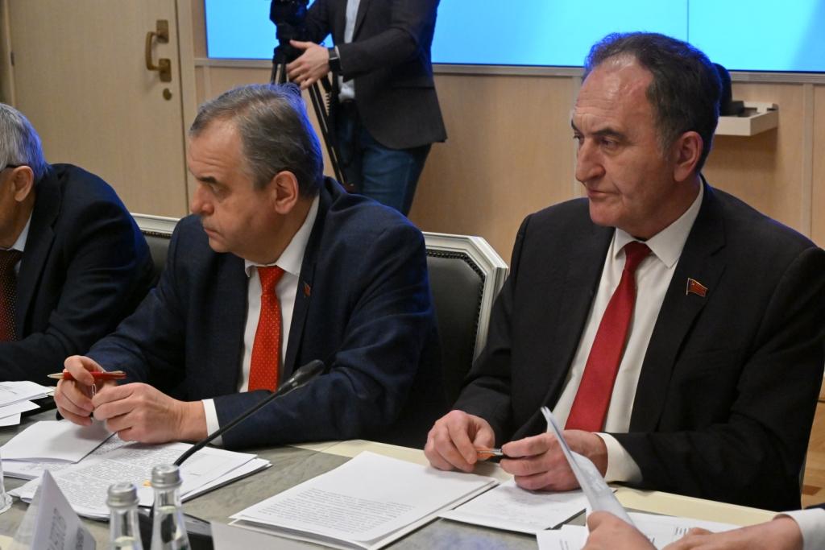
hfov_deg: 30.1
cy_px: 275
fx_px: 1536
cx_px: 412
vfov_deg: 20.3
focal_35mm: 67
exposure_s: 1/60
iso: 10000
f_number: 10
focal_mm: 67
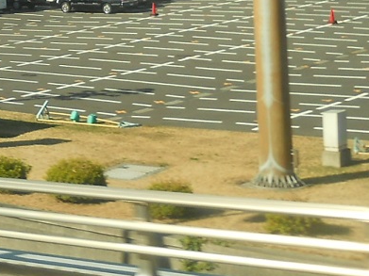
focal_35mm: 129
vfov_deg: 11.2
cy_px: -71
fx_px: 1375
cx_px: -188
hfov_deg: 14.3
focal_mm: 6.72
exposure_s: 1/160
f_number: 5.5
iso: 80
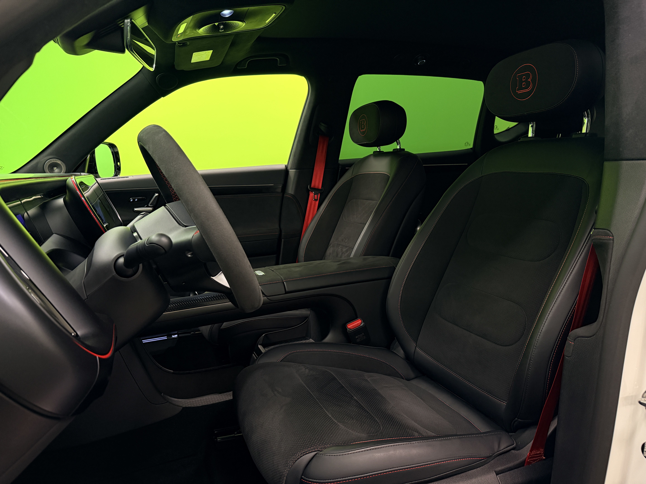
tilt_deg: -9.8
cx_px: 323
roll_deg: +1.5
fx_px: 448
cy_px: 242
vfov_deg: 56.8
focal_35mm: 24
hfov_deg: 71.6
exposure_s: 1/50
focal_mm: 6.76
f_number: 1.78
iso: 400
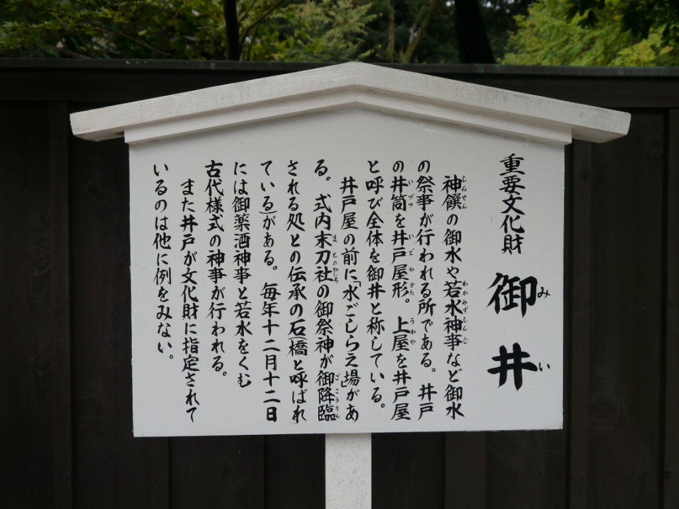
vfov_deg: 37.7
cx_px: 340
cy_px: 254
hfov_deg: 49.0
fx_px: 745
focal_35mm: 38
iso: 160
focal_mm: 19
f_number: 5.6
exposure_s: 1/160
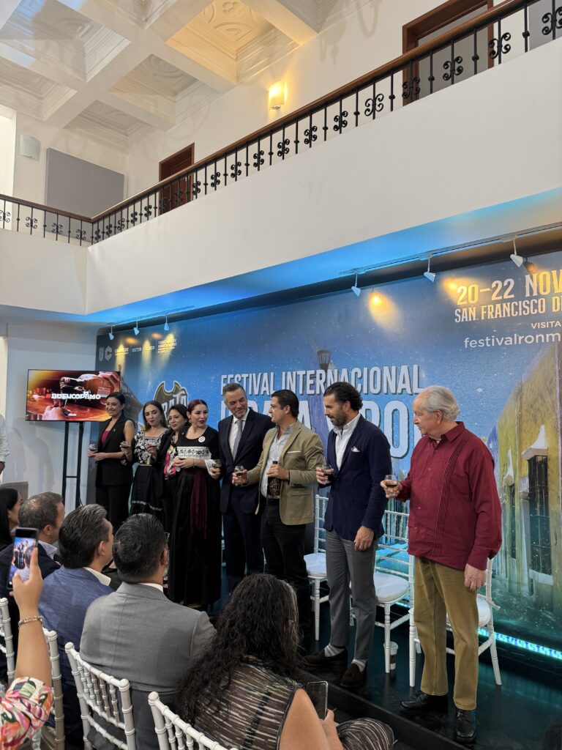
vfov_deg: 71.6
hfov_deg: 56.8
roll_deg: -1.2
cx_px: 281
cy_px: 375
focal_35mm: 24
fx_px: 520
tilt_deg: +4.3
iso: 200
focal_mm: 6.76
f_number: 1.78
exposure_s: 1/60
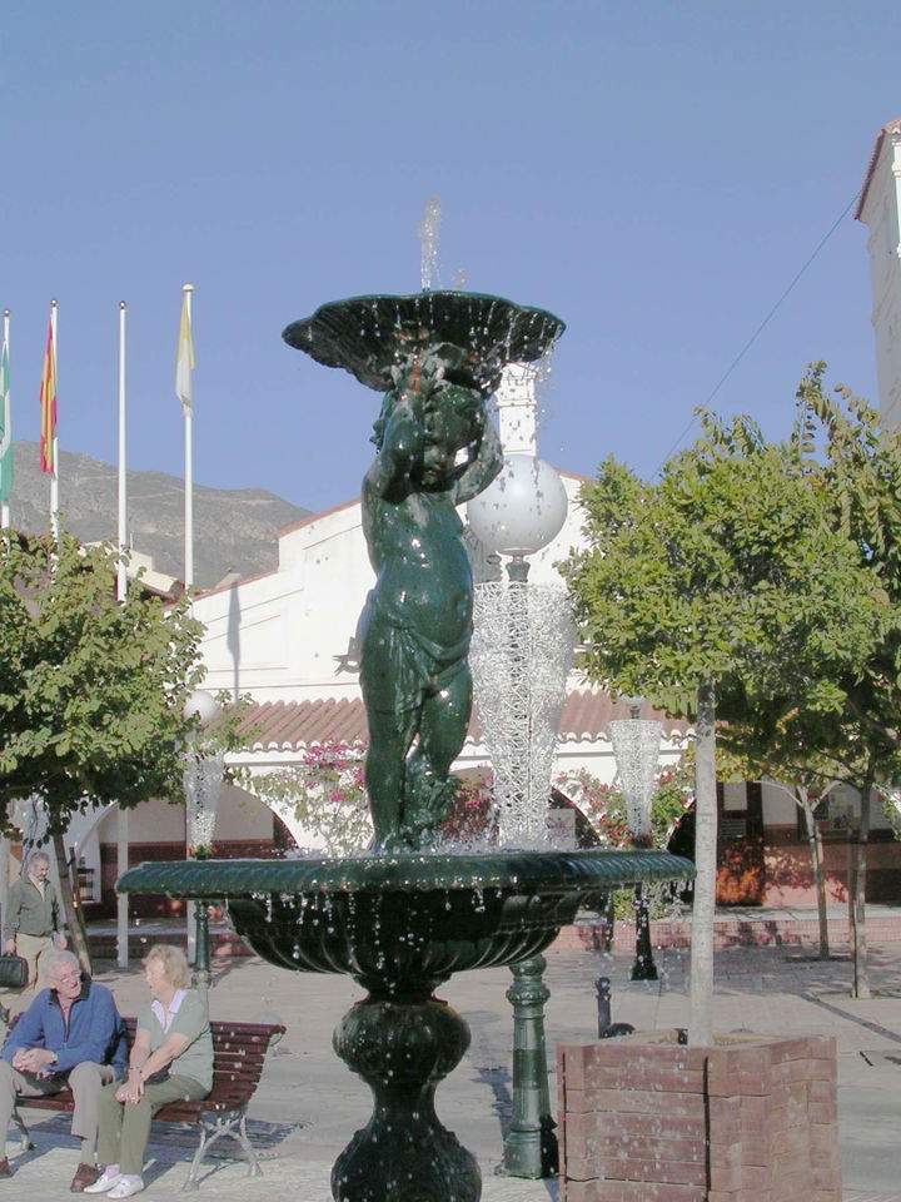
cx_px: 450
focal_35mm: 53
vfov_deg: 36.2
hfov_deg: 27.5
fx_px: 1839
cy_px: 601
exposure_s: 1/411
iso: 100
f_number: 6.4
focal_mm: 8
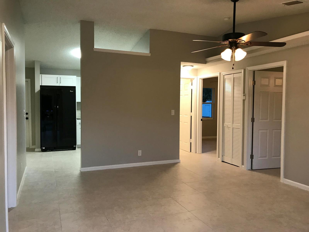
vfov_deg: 49.7
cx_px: 154
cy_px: 116
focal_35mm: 28
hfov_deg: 63.4
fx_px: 250
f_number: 1.8
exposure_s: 1/24
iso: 40
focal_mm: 3.99
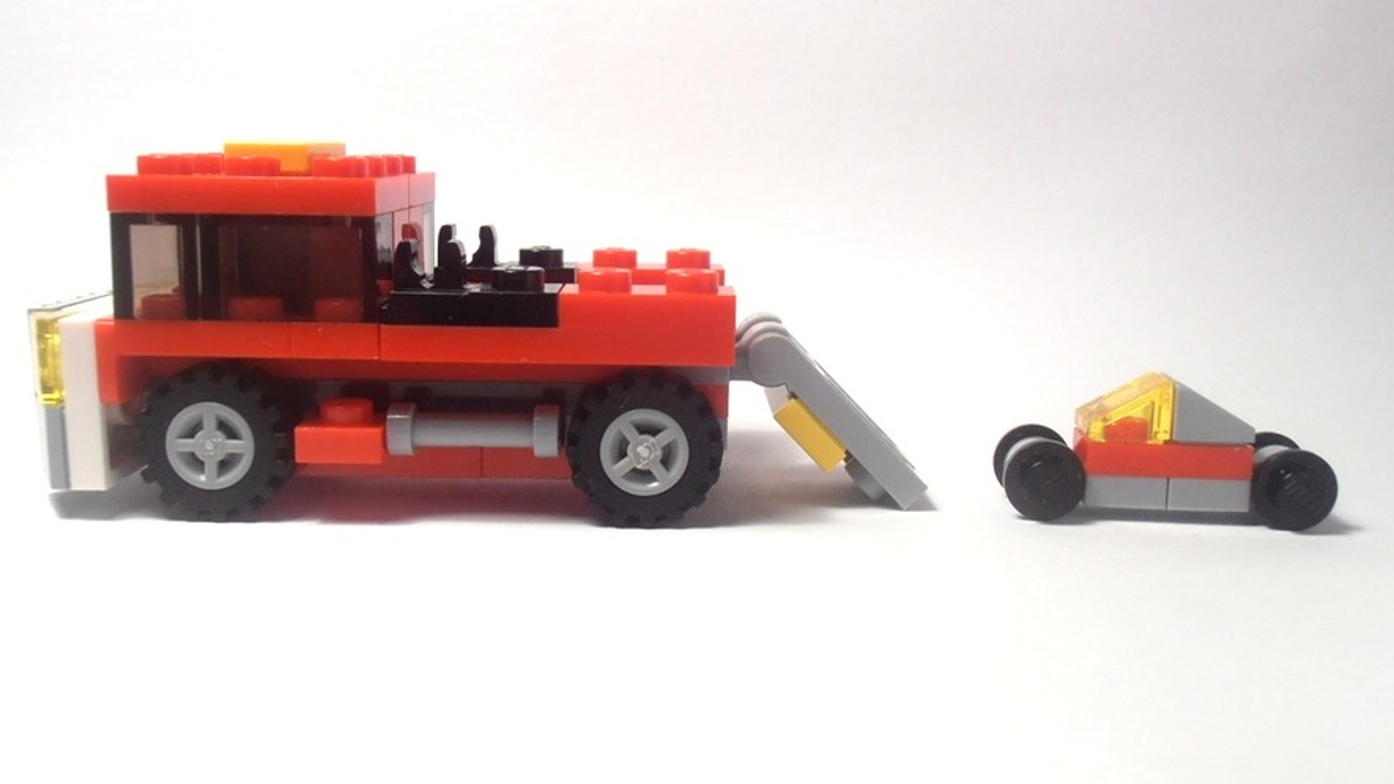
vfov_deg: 29.0
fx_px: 1516
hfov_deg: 49.4
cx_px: 698
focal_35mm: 41
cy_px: 391
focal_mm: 6.61
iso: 80
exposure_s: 1/80
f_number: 3.9
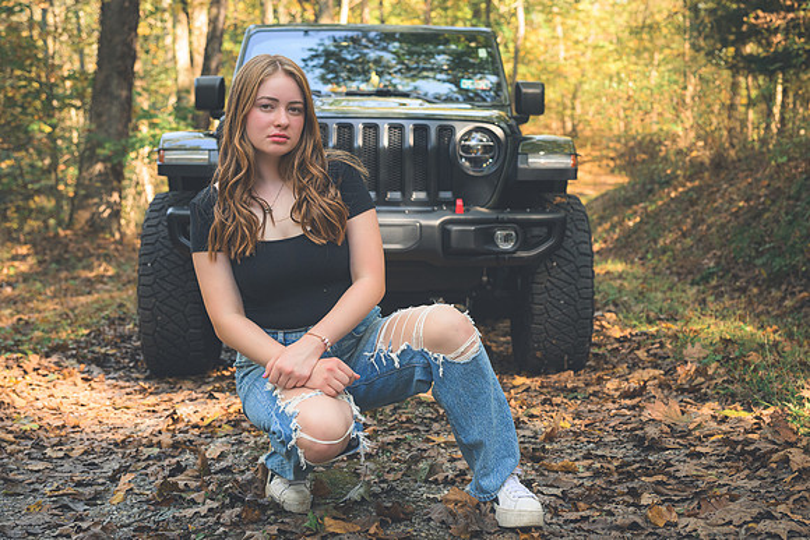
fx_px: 1214
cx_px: 453
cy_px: 219
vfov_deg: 25.0
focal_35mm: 54
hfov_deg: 36.8
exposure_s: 1/160
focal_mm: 44
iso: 800
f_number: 4
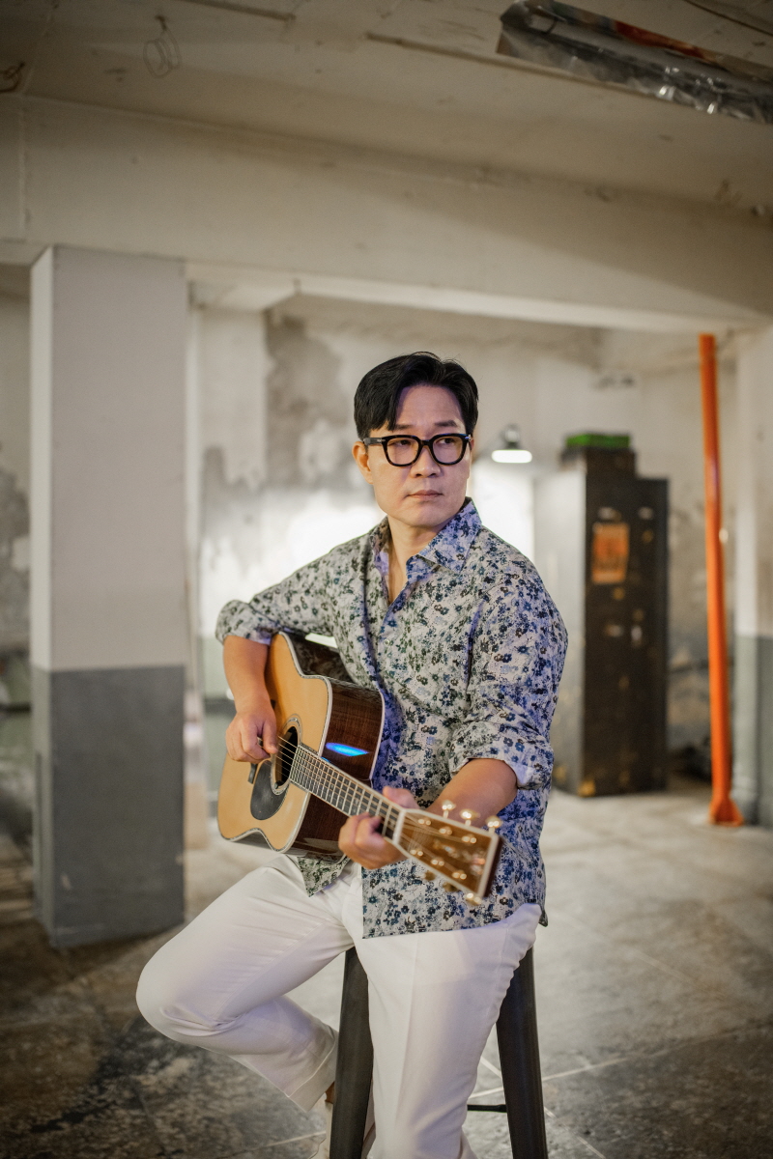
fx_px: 1127
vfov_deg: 54.4
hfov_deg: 37.9
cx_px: 386
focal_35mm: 35
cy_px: 580
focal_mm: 35
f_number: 1.2
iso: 1600
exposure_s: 1/160
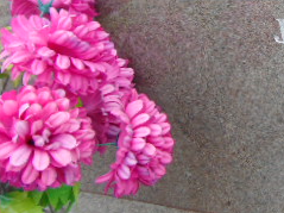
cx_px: 318
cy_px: 27
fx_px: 549
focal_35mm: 67
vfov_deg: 21.5
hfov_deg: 26.5
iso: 80
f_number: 3
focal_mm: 4.5
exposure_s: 1/60
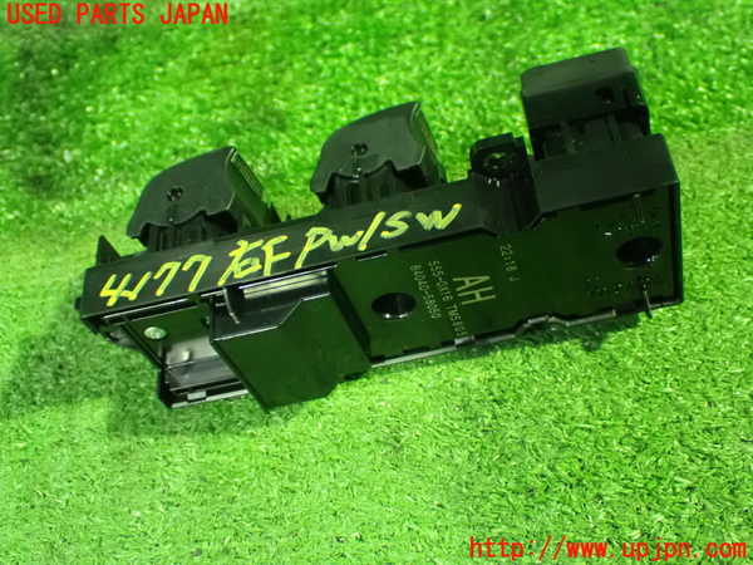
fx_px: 957
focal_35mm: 44
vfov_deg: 32.9
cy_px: 282
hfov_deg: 42.9
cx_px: 376
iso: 1600
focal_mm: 7.84
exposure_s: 1/25
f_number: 2.9
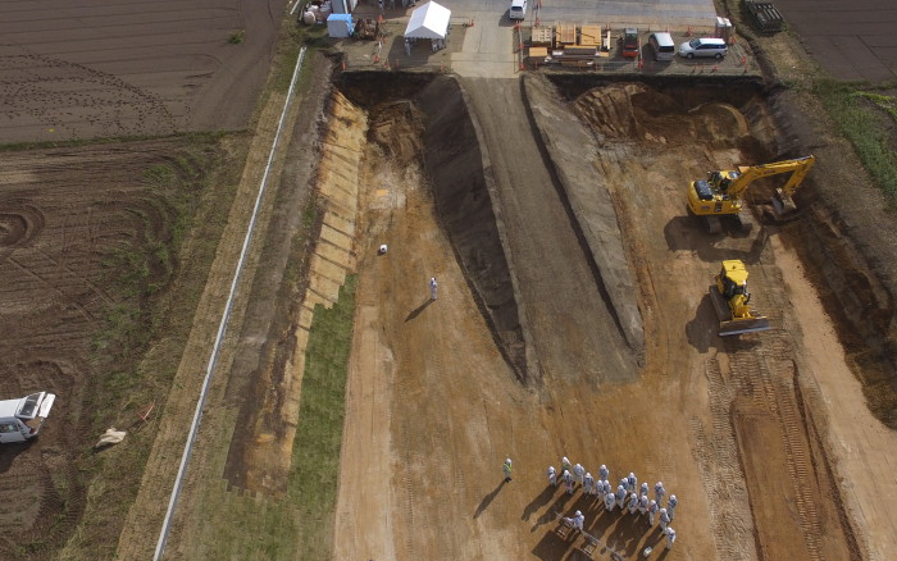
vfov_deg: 40.2
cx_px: 543
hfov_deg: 60.6
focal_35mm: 31
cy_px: 197
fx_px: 758
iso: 100
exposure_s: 1/1481
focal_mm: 3.61
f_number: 2.8
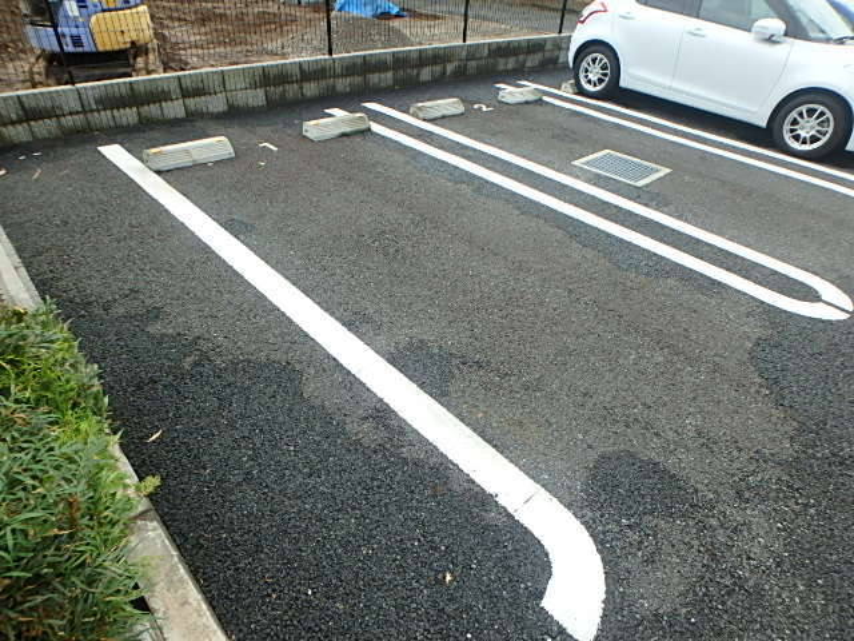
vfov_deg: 63.4
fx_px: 518
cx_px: 427
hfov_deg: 79.0
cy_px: 320
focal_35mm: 21
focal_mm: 3.7
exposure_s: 1/250
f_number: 3.5
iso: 125
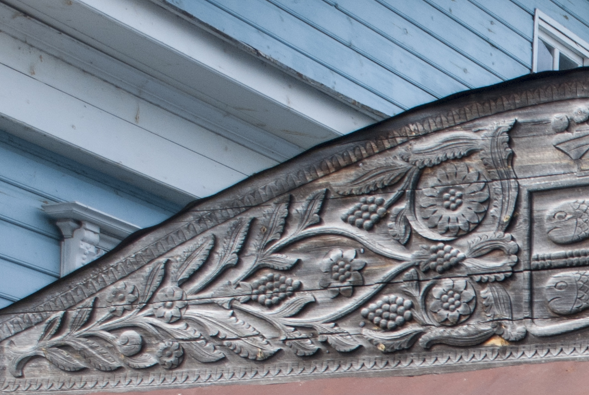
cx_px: 892
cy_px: 653
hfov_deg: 12.9
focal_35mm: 150
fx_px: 2457
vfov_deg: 8.9
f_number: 4
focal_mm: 28
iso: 200
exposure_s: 1/400
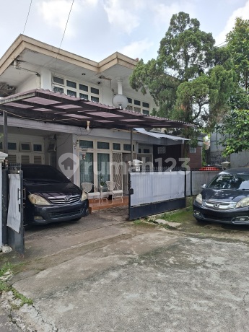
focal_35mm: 23
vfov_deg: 73.9
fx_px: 221
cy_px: 166
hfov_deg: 58.9
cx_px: 124
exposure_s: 1/345
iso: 50
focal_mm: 5.54
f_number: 1.8
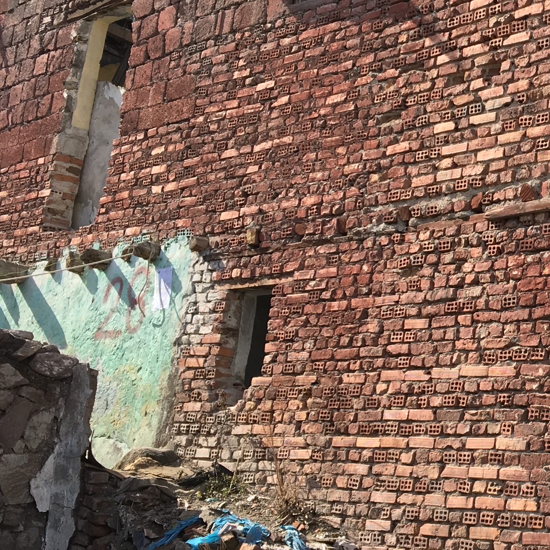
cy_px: 244
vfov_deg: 24.6
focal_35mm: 70
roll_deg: -2.9
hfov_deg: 23.0
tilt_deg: +13.1
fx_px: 1258
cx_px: 628
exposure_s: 1/746
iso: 25
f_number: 2.2
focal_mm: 4.15
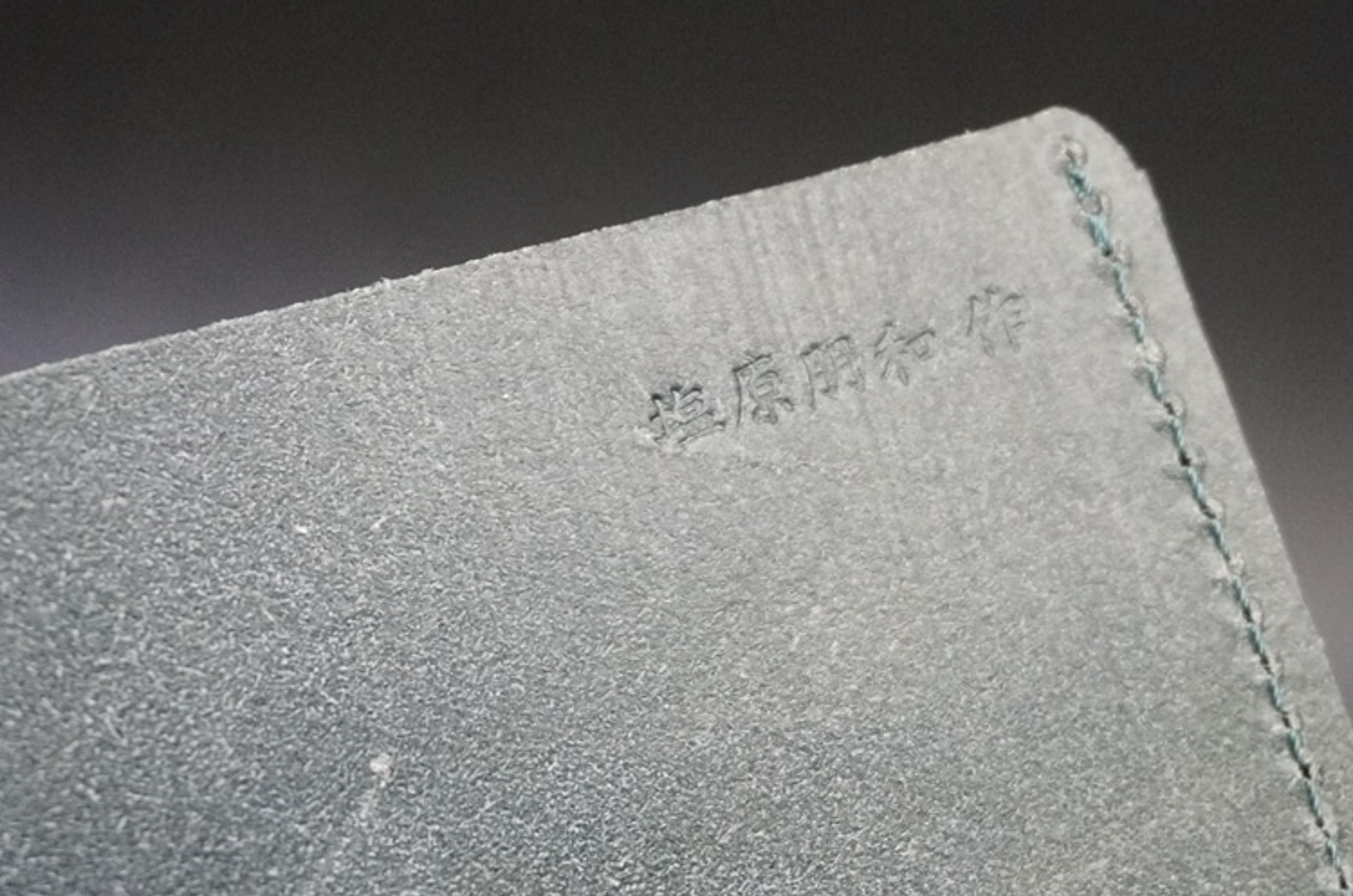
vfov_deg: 15.3
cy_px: 380
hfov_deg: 22.8
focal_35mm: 89
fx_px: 3331
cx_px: 962
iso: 3200
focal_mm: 37
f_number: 5.6
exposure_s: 1/100
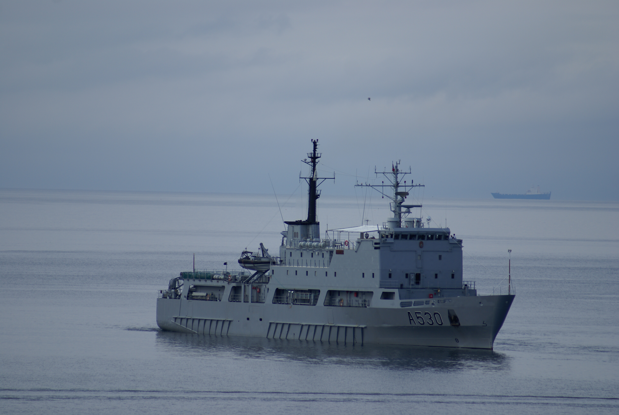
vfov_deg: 3.1
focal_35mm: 450
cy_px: 208
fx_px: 7747
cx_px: 310
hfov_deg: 4.6
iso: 125
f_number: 5.6
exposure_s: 1/500
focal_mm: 300
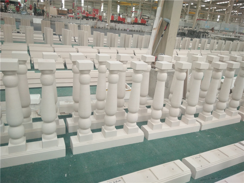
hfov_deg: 79.0
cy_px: 92
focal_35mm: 21
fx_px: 148
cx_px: 122
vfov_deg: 63.4
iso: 74
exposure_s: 1/50
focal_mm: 3.66
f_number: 2.2
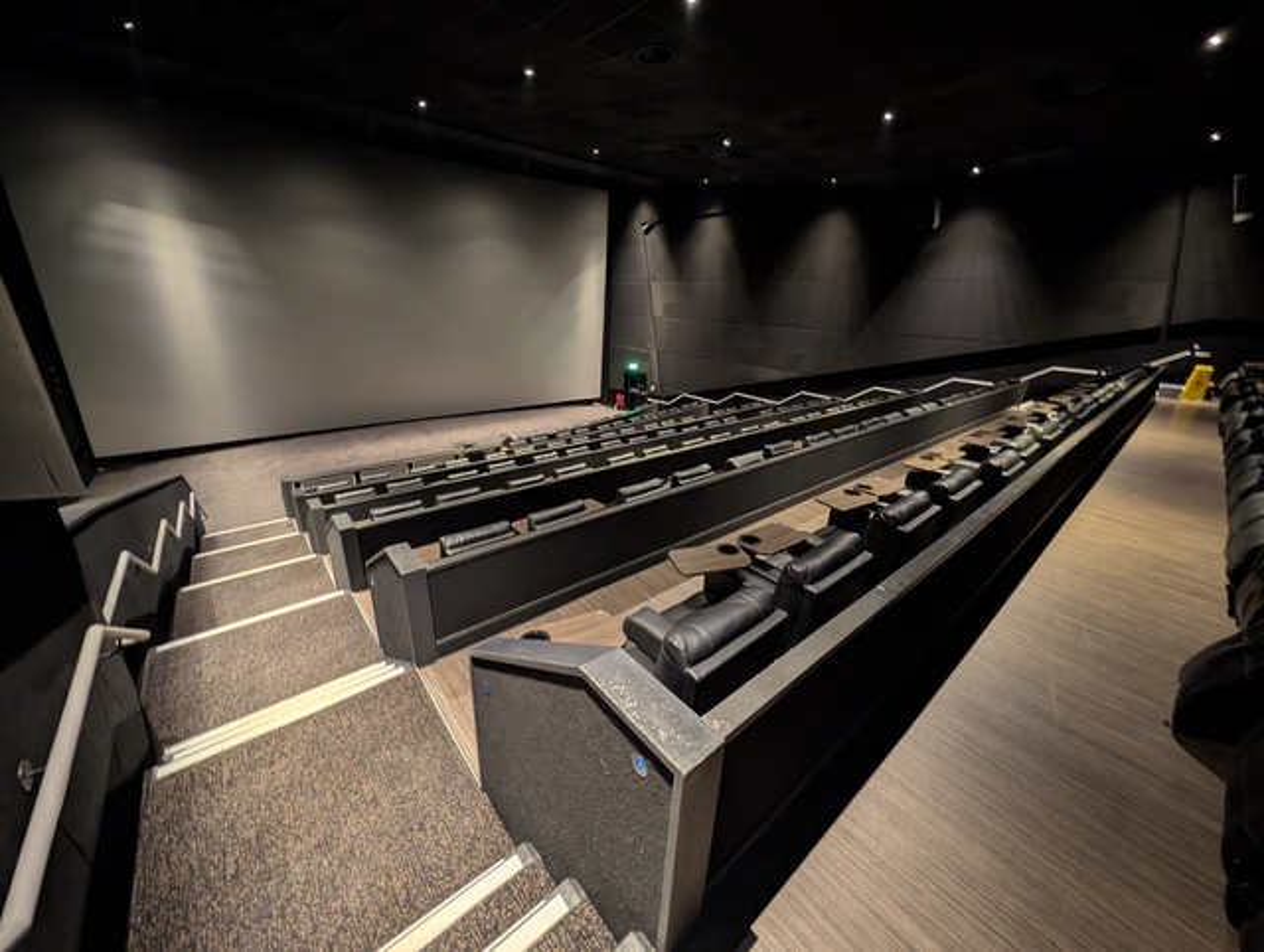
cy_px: 476
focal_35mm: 12
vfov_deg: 94.6
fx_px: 439
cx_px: 632
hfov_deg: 110.5
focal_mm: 2.23
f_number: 1.95
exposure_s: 1/3.67
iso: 295
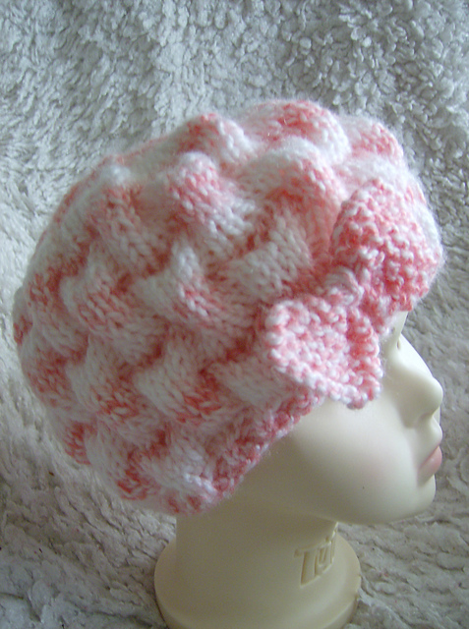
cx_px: 234
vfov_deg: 51.5
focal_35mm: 36
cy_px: 314
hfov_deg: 39.5
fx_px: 653
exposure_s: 1/14.2
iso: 200
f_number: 2.8
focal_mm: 6
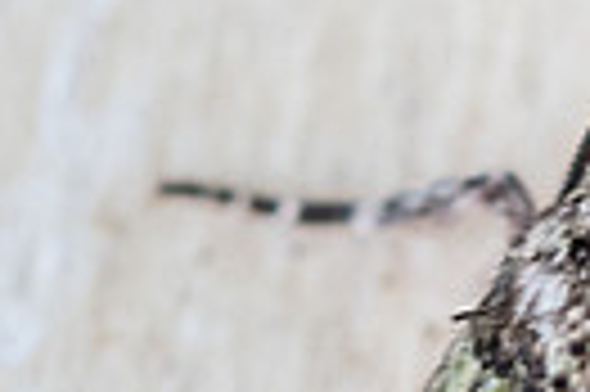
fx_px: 13307
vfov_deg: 1.7
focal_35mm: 813
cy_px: 700
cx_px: 748
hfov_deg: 2.5
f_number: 5.6
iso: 800
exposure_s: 1/160
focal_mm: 90
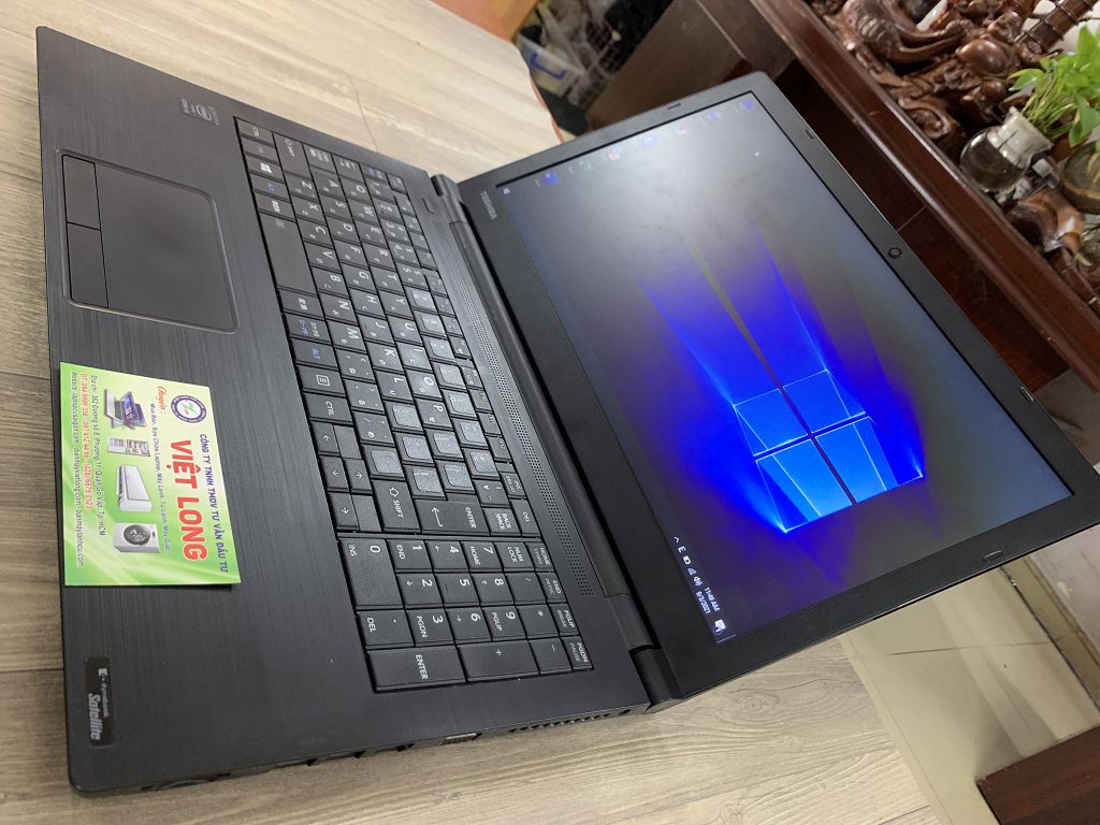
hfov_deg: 67.3
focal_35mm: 26
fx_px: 826
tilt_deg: -32.2
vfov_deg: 53.1
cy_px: 412
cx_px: 550
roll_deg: -43.4
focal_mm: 4.25
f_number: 1.8
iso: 320
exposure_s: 1/40
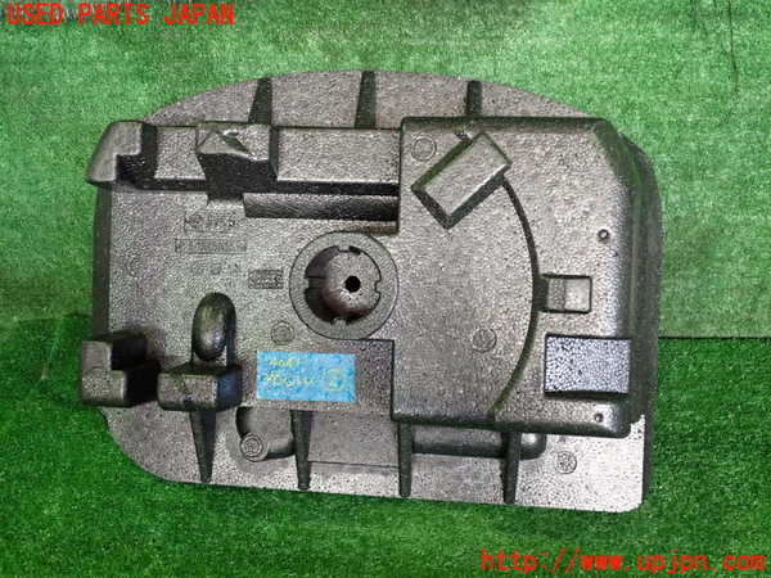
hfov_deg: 60.0
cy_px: 289
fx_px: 668
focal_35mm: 30
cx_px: 386
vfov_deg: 46.8
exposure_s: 1/30
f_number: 2.3
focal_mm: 5.4
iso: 320
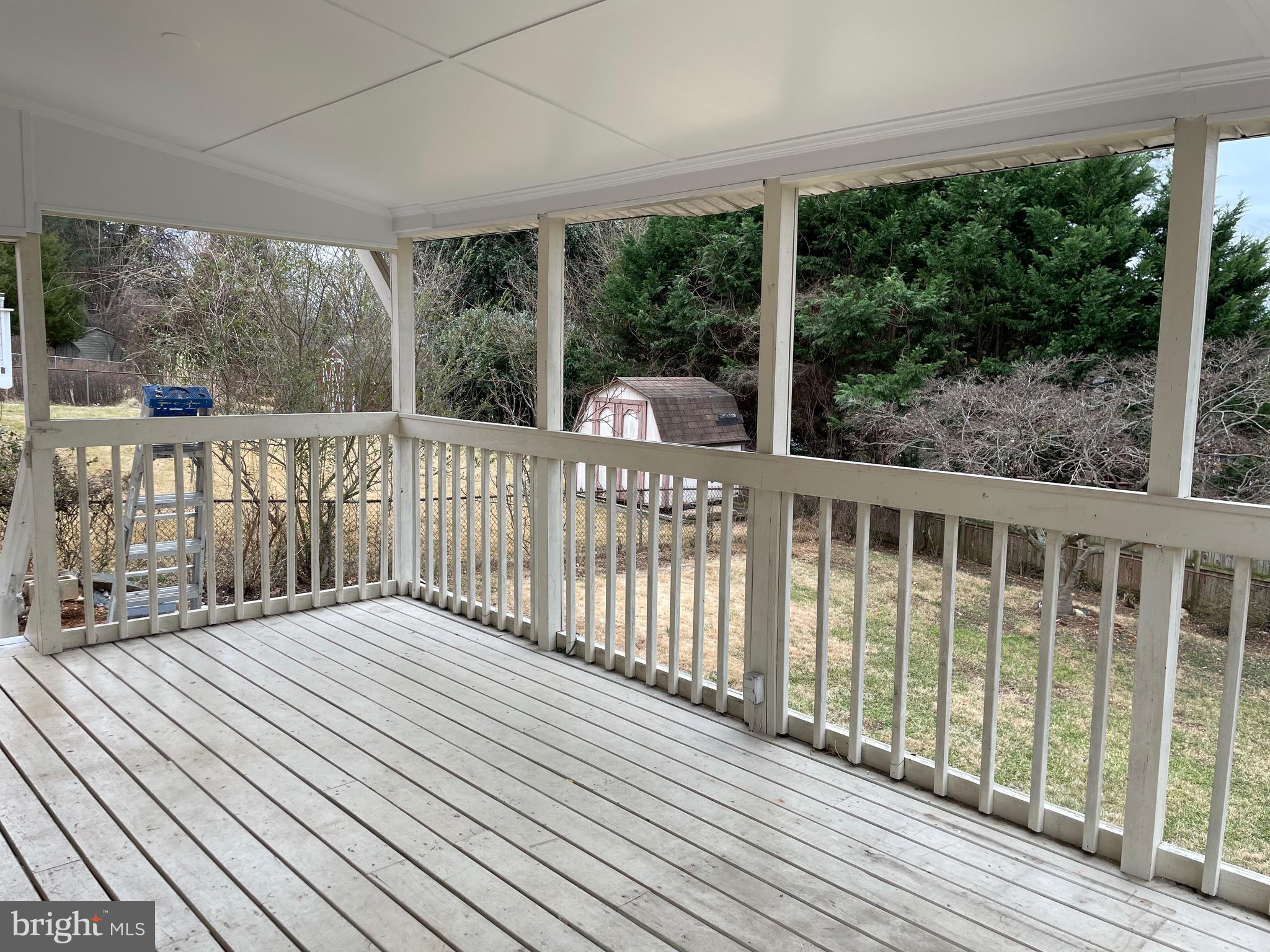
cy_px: 476
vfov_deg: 53.1
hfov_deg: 67.3
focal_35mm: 26
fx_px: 954
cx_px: 635
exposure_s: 1/296
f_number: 1.6
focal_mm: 4.2
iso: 32
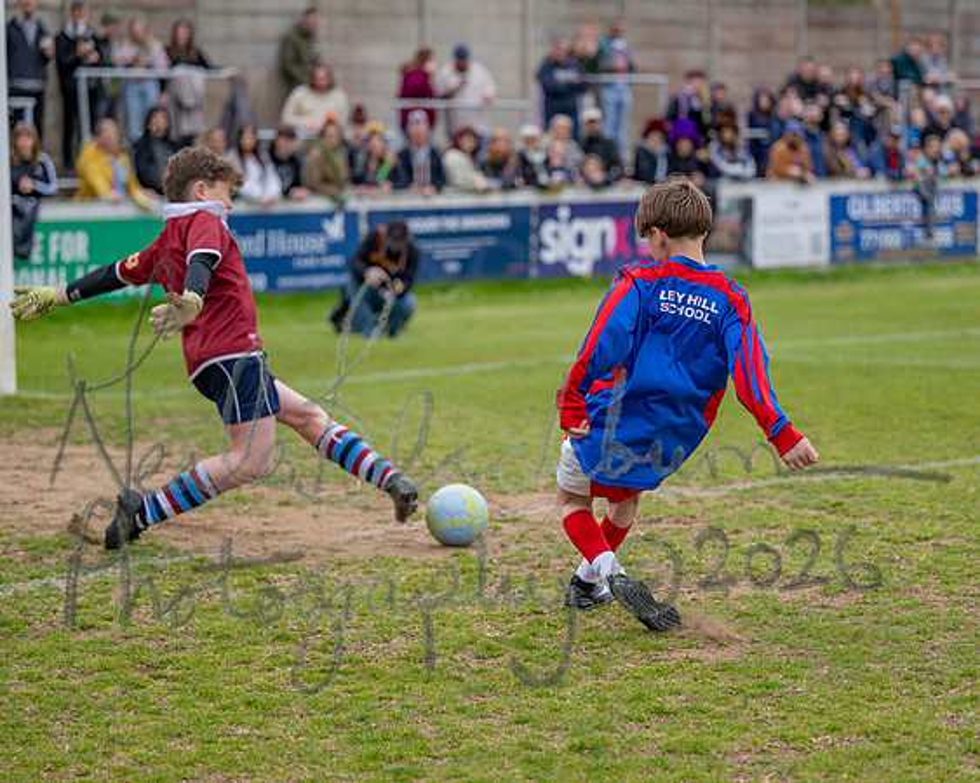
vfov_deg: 13.0
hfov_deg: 16.2
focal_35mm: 118
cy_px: 392
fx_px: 3430
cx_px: 588
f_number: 2.8
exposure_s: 1/1250
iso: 125
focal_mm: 105
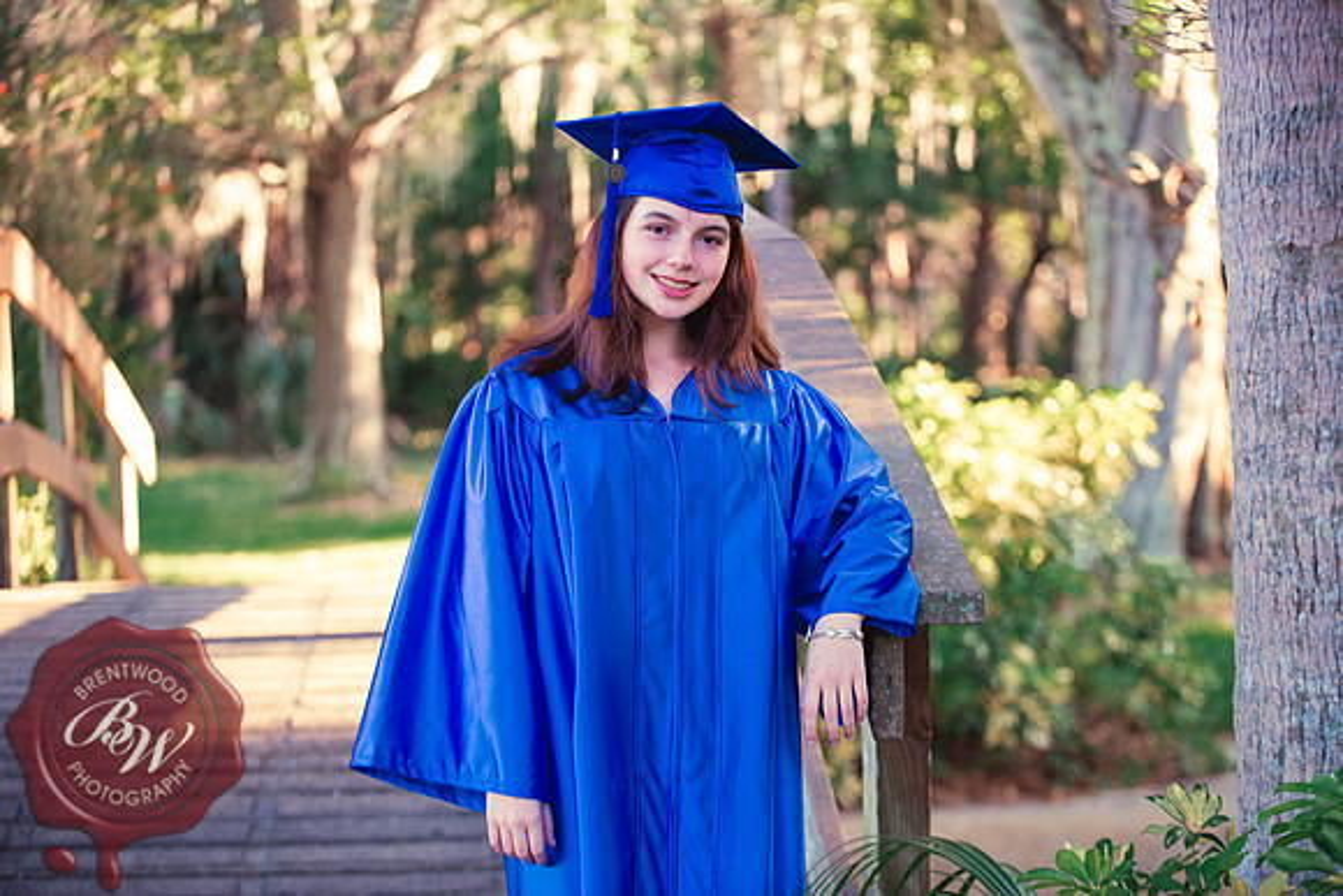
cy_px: 448
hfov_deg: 26.0
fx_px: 2910
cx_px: 672
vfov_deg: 17.5
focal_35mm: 78
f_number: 2.8
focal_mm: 78
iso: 250
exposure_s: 1/200
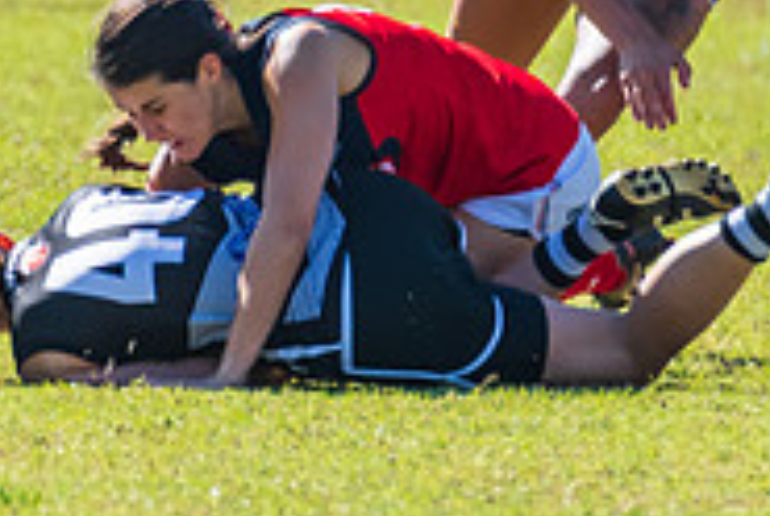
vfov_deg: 0.6
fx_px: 47837
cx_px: 316
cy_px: 79
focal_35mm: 2233
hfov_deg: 0.9
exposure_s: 1/2000
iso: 800
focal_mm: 460
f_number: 6.3
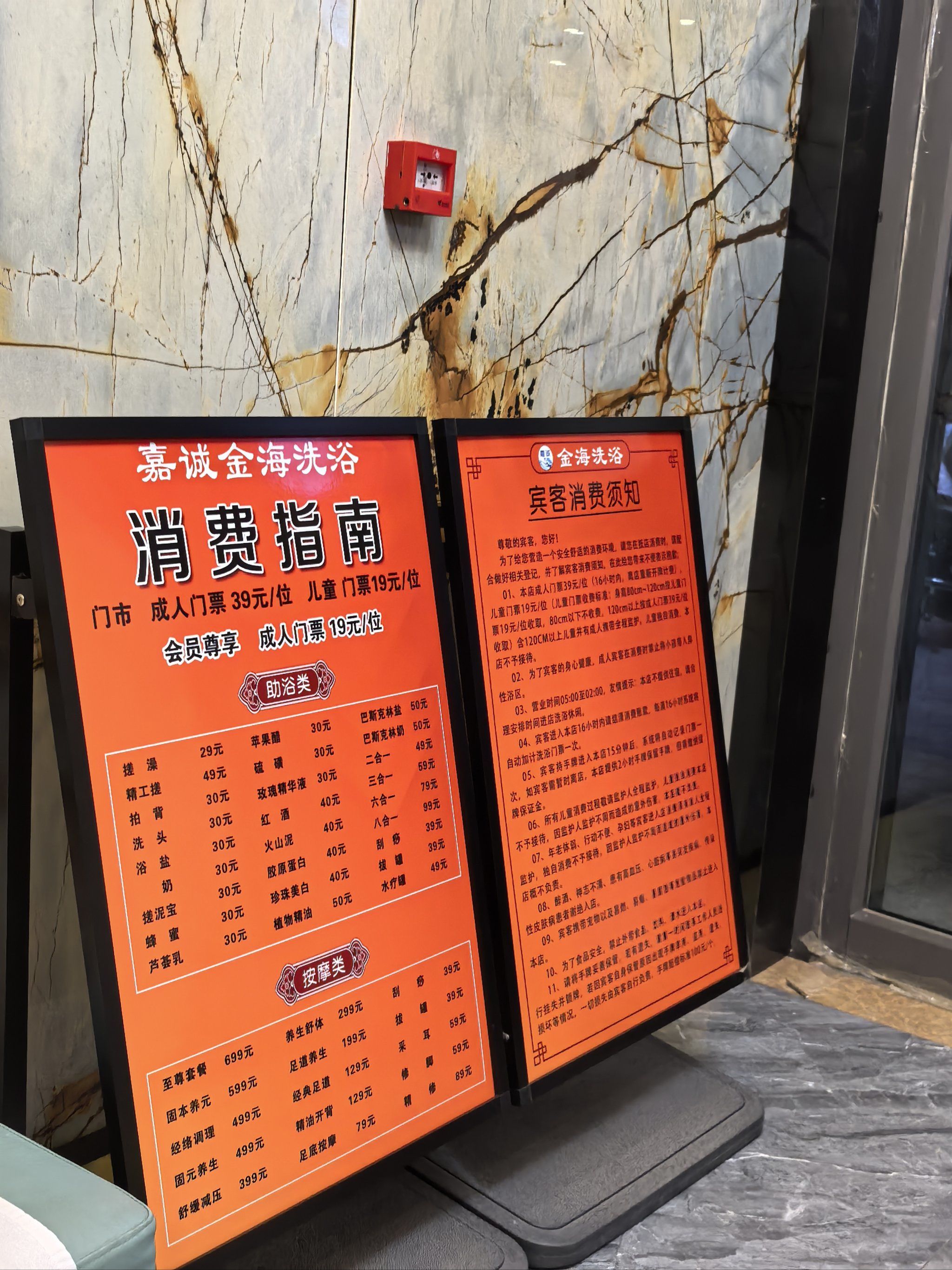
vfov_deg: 42.1
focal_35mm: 45
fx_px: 1650
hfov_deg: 32.2
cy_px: 635
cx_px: 476
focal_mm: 5.75
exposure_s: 1/50
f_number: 2
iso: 250
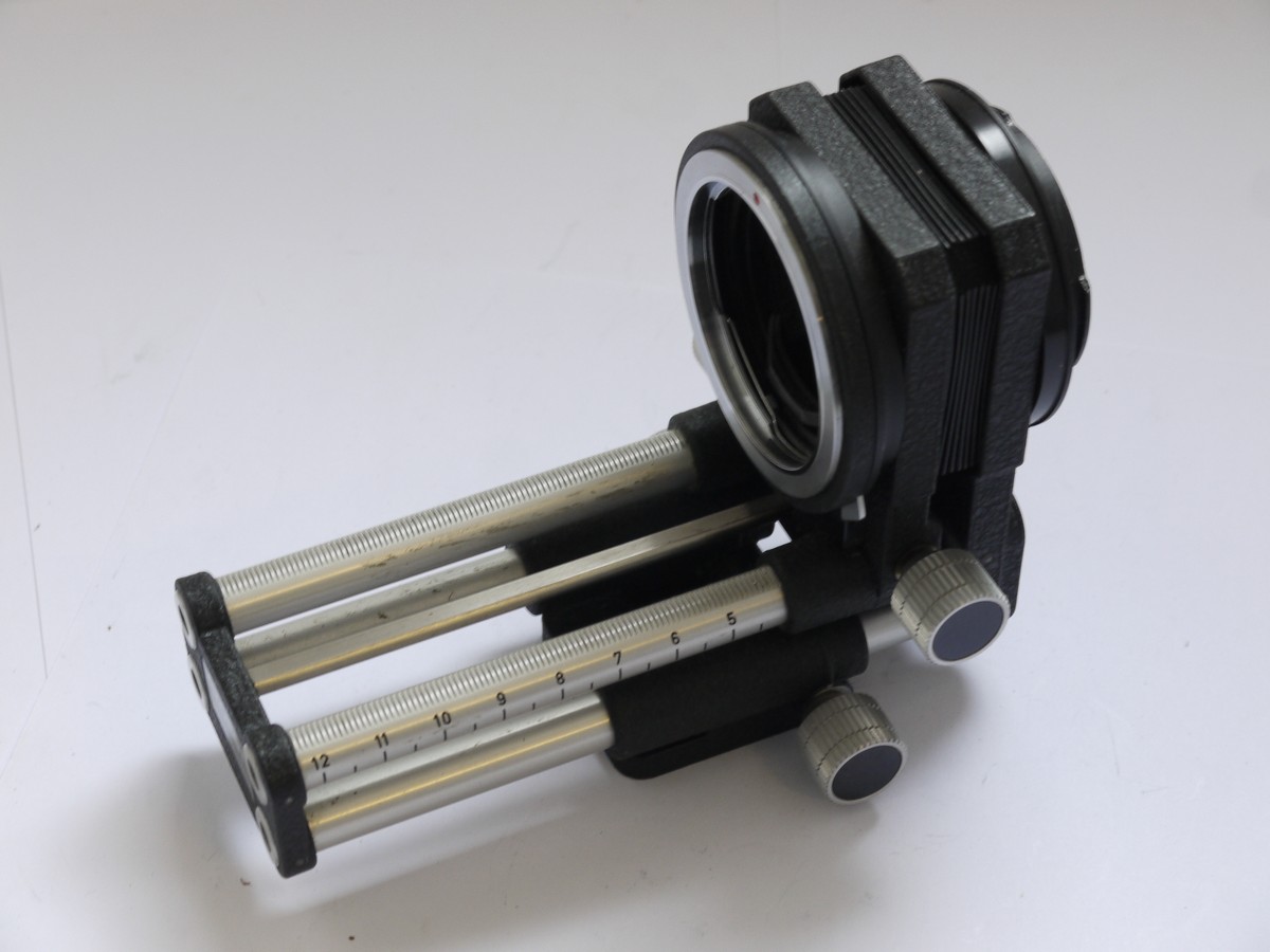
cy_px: 476
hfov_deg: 25.0
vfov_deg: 18.9
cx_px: 635
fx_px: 2862
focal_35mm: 78
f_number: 10
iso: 400
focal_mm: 39
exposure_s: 1/3.2
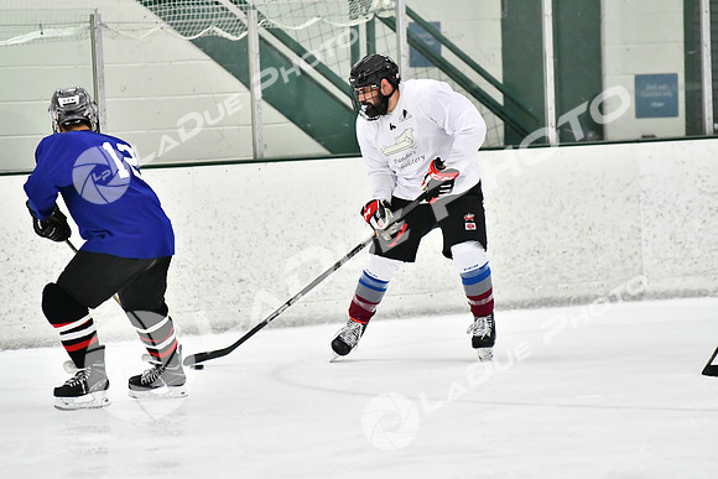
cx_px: 359
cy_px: 240
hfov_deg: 7.2
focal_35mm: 285
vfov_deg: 4.8
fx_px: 5685
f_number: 2.8
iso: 6400
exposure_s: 1/1600
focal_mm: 190
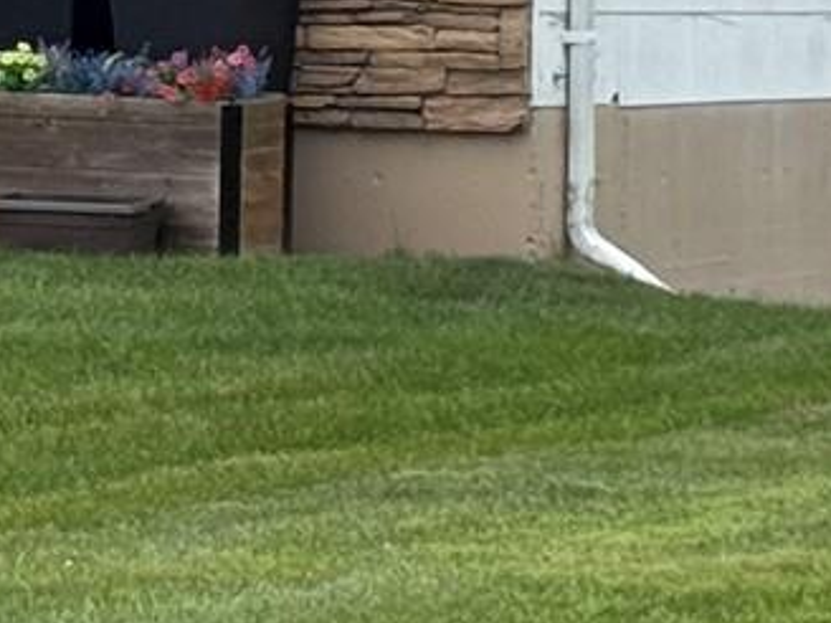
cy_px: -15
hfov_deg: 6.6
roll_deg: -1.0
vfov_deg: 4.9
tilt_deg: -0.9
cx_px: 94
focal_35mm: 300
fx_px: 7202
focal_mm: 6.76
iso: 80
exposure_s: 1/3378
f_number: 1.78
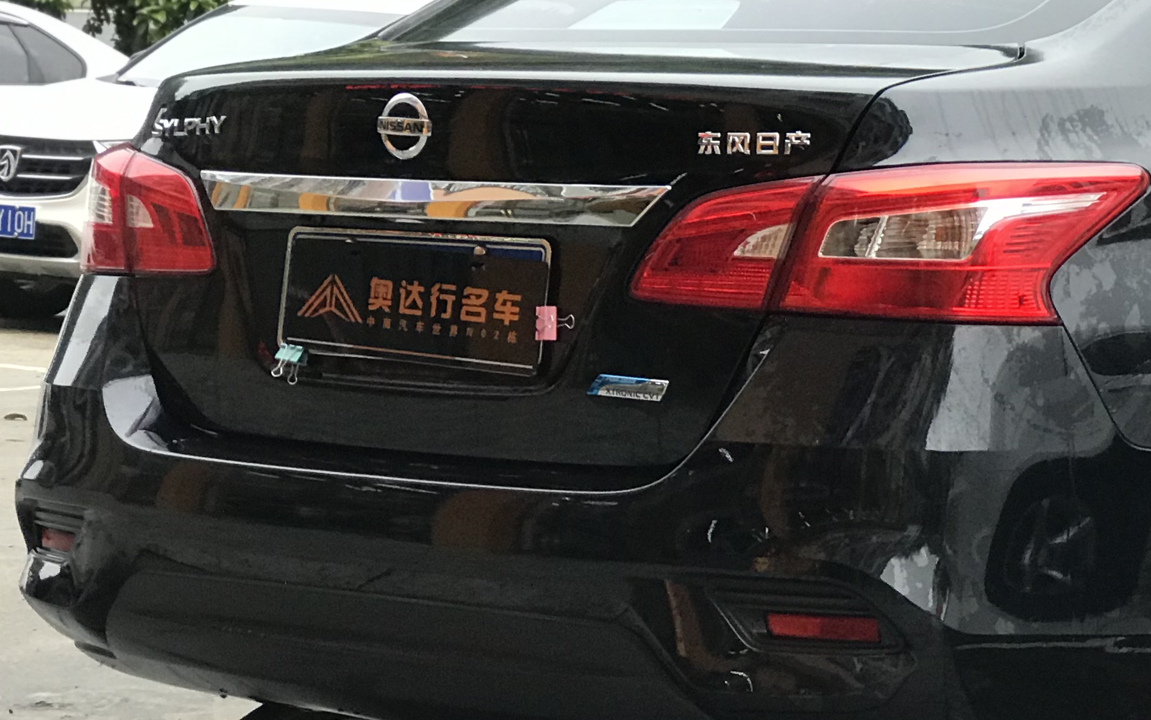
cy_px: 311
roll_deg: +1.3
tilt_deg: -5.7
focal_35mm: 129
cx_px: 1163
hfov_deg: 15.9
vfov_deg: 10.2
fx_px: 4047
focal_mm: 6.6
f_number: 2.8
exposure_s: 1/60
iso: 64
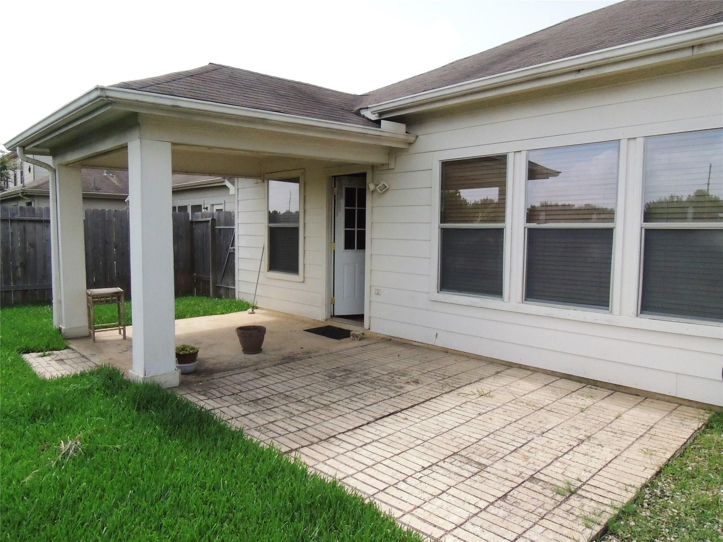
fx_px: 501
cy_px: 271
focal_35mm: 24
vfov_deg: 56.8
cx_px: 362
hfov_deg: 71.6
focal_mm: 4.3
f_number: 5.9
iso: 800
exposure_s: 1/1250
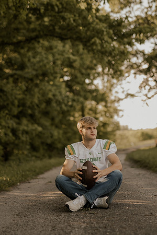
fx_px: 491
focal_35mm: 75
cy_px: 118
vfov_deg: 27.0
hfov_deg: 18.2
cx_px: 78
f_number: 1.8
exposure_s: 1/500
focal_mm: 50
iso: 100
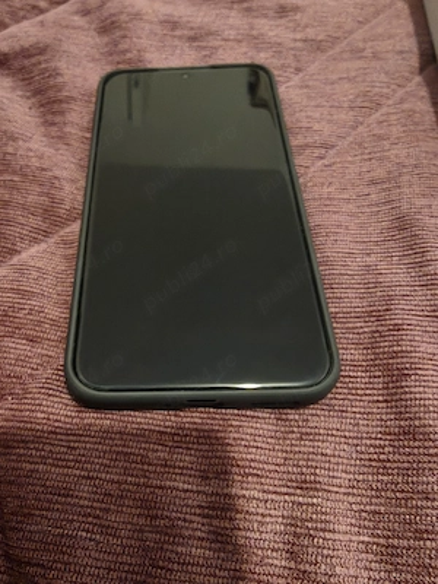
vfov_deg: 71.6
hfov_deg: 56.8
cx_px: 219
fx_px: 405
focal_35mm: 24
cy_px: 292
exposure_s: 1/20
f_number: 2
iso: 5109
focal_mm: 2.31
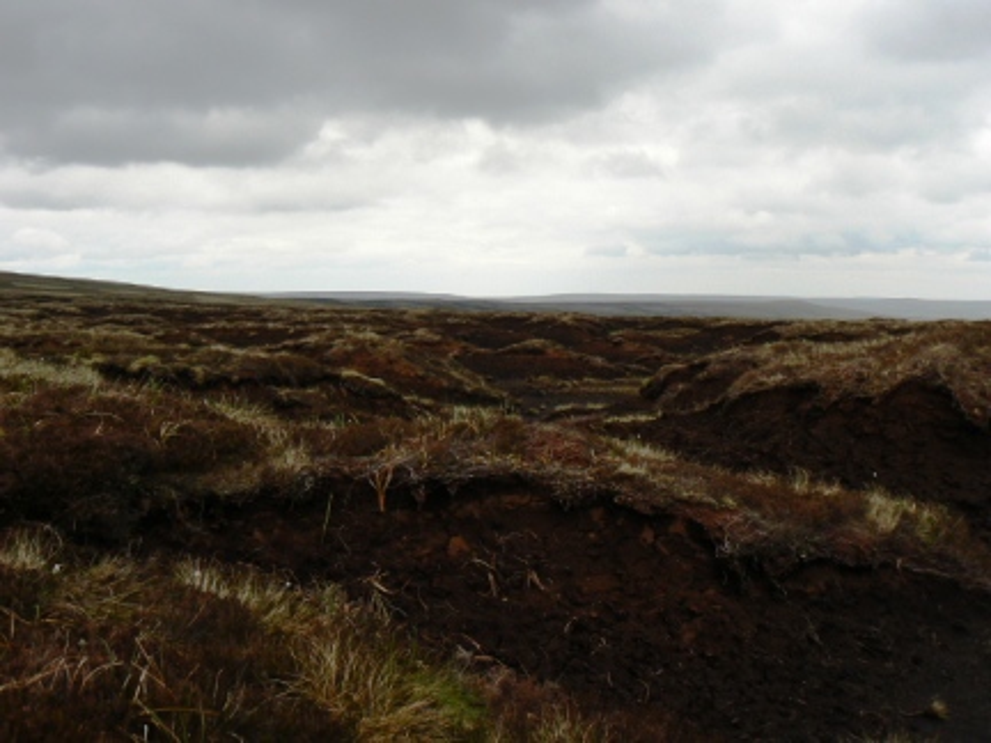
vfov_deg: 39.7
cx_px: 496
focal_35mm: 36
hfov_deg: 51.4
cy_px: 372
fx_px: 1031
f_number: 5.6
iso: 80
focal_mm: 6
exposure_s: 1/400
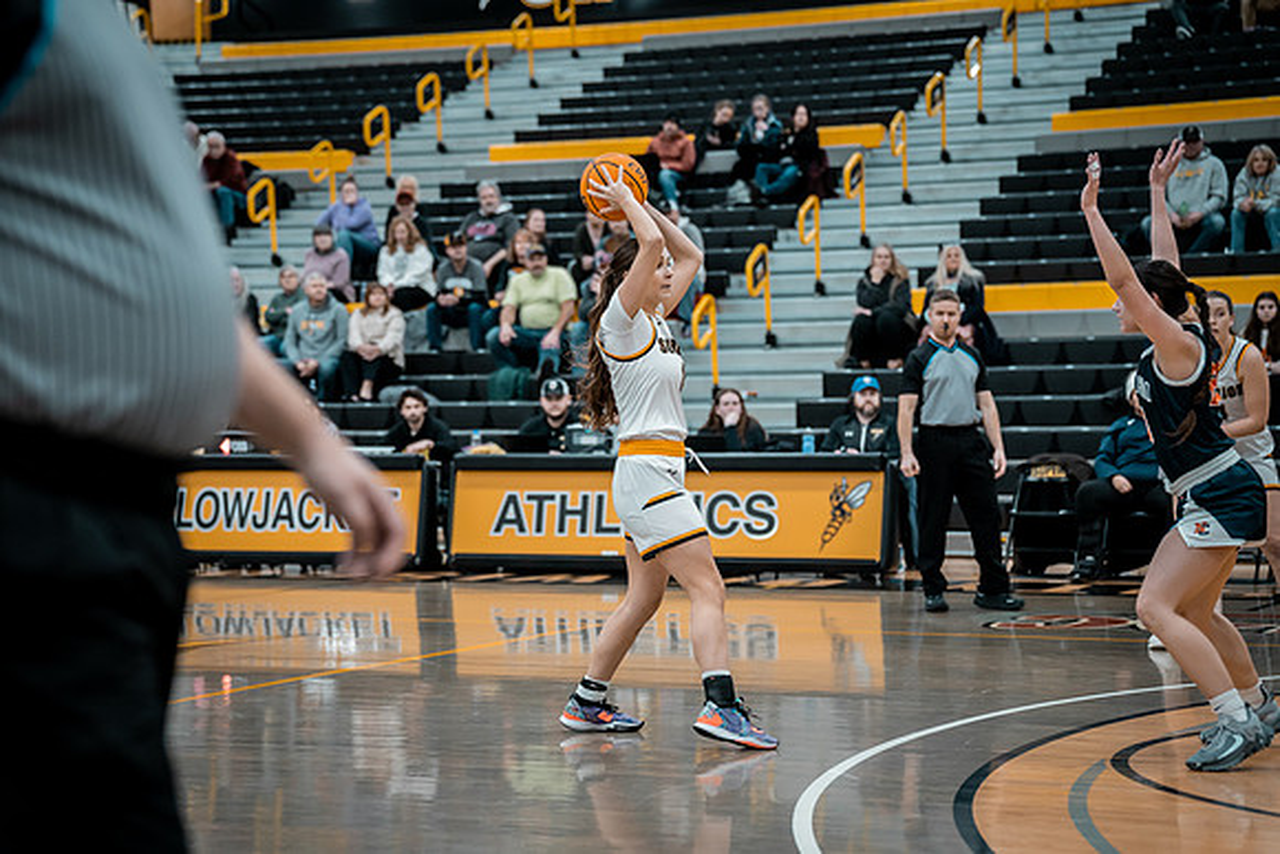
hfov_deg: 23.7
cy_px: 474
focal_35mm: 86
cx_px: 568
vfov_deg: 15.9
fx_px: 3049
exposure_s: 1/640
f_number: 2.5
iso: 1250
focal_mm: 77
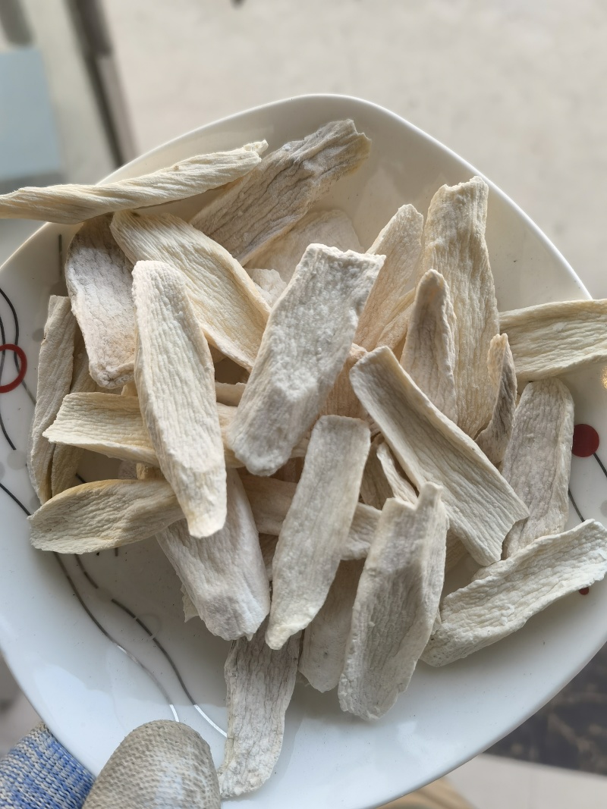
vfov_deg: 65.3
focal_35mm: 27
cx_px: 304
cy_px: 404
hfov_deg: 51.3
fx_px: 631
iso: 160
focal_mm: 5.54
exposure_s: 1/411
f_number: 1.8
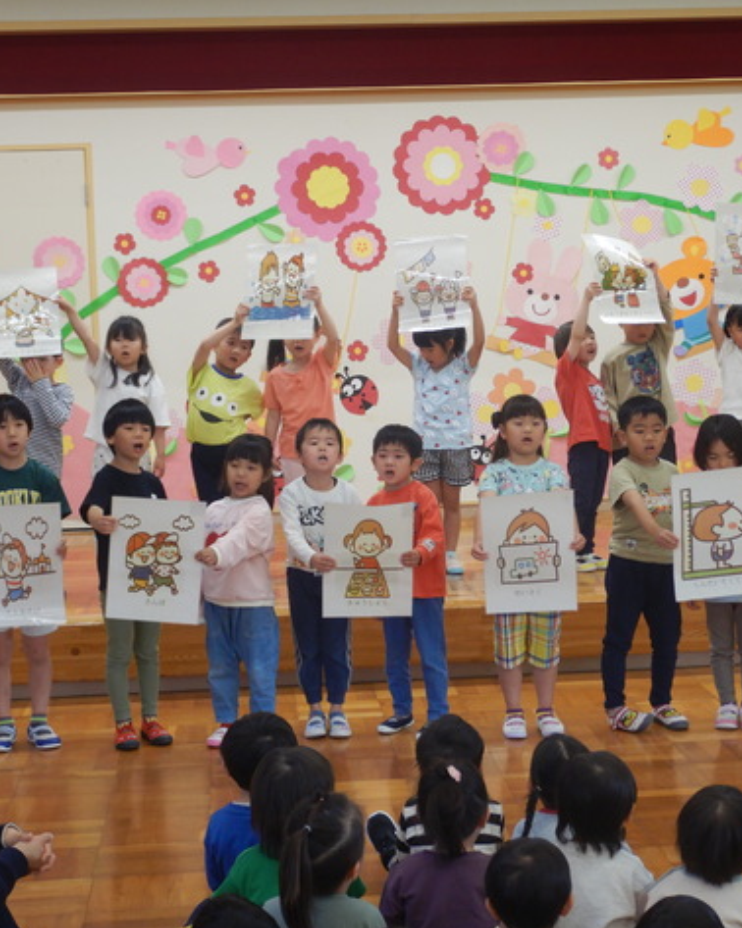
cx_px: 393
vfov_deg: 25.7
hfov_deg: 20.7
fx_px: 2033
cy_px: 465
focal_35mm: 74
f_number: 4.4
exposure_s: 1/30
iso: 180
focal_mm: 10.1
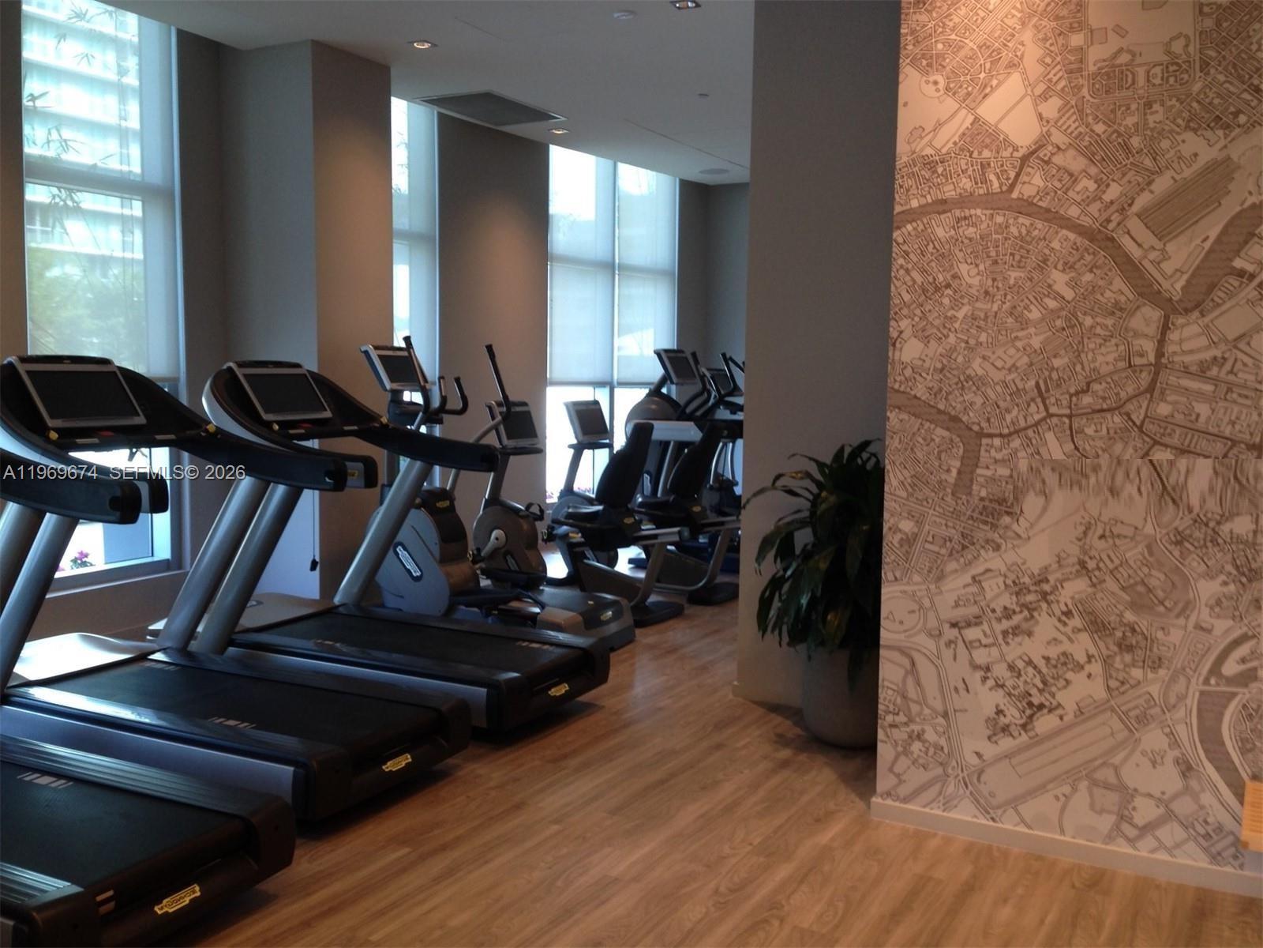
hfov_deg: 55.4
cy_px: 474
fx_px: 1204
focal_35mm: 33
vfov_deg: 42.9
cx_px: 632
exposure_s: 1/20
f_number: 2.4
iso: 64
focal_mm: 4.12
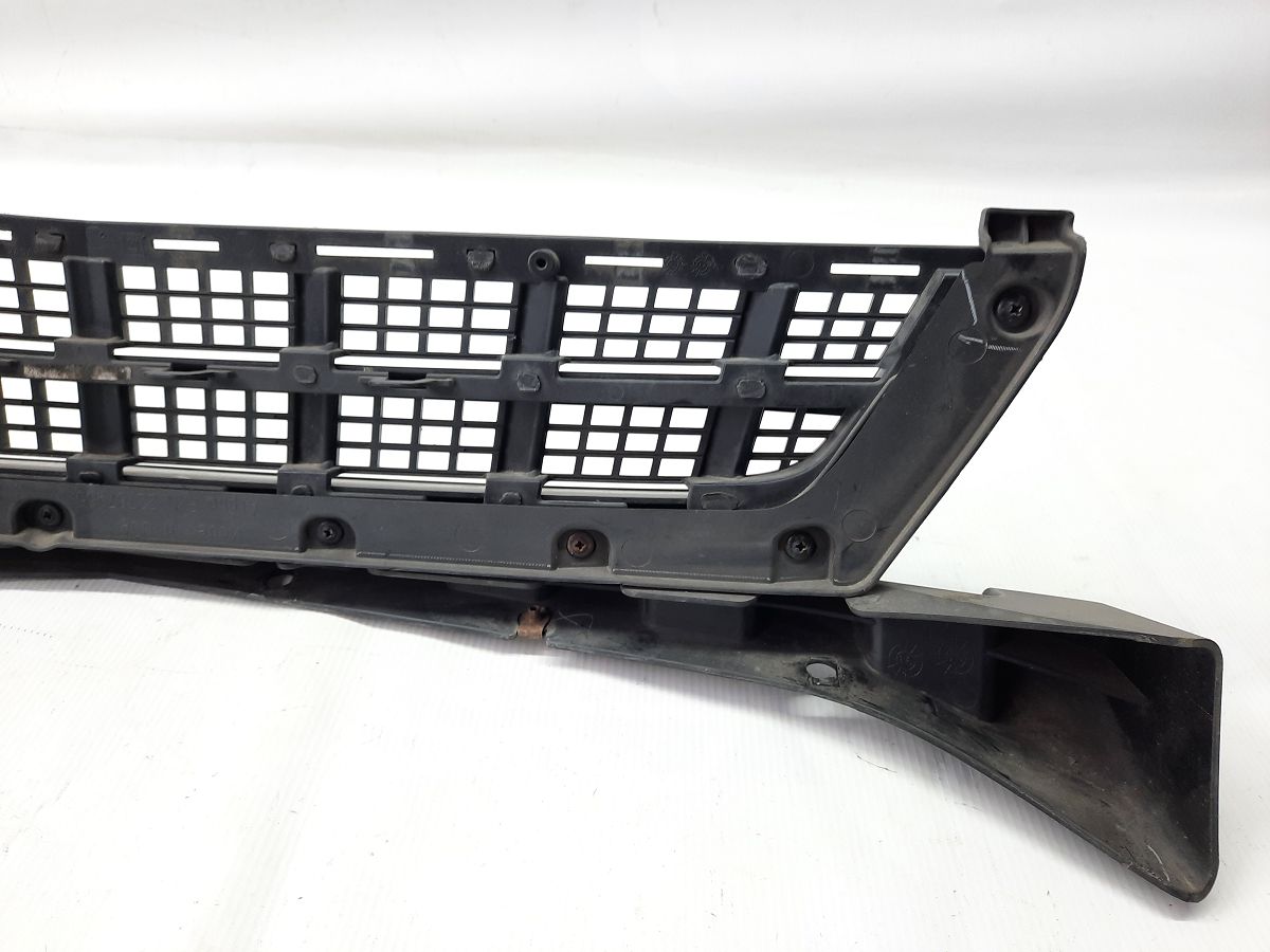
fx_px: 917
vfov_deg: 54.9
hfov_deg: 69.4
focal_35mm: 25
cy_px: 476
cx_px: 635
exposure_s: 1/50
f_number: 2
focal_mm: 4.6
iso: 100
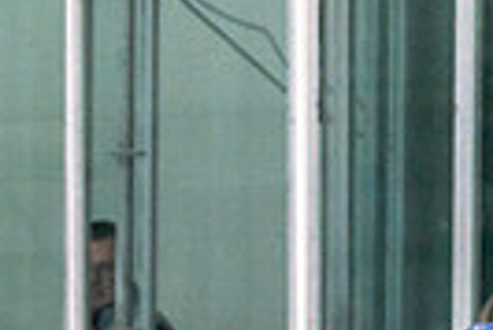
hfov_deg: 2.3
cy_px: 570
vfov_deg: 1.5
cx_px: -542
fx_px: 12462
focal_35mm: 909
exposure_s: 1/1250
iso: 3200
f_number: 2.8
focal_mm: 161
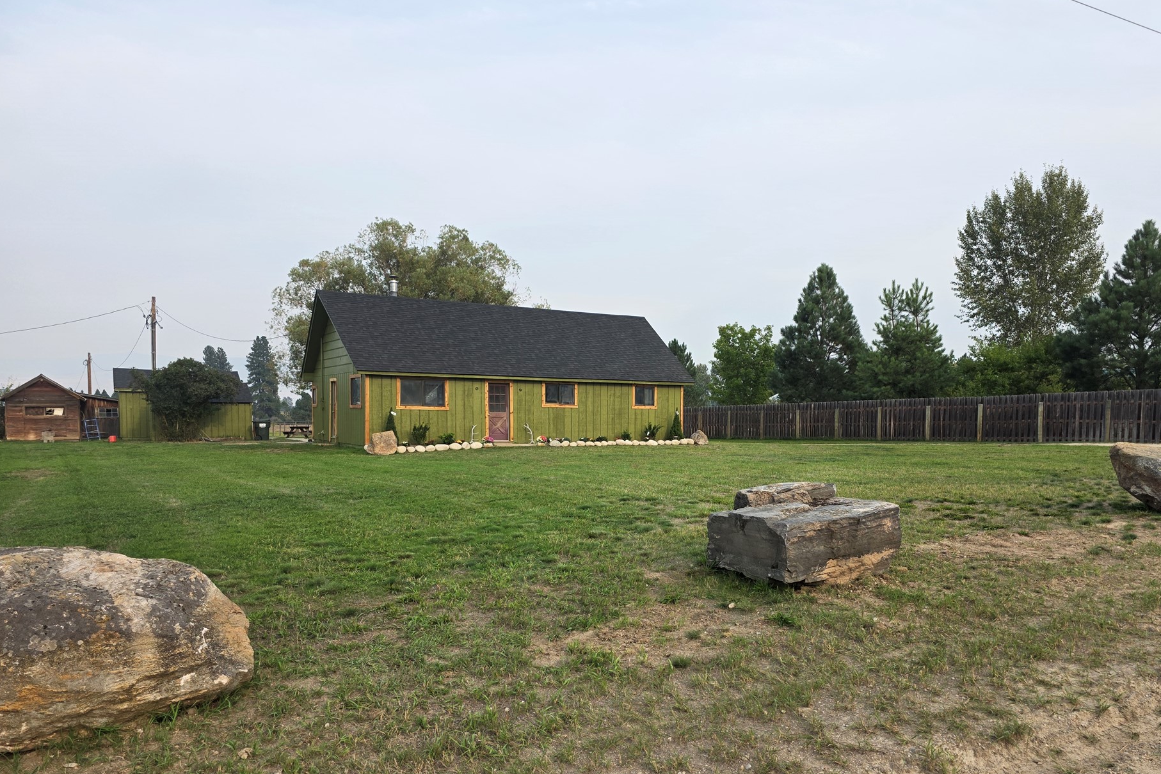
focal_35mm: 27
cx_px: 650
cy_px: 466
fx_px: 871
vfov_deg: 47.7
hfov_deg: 67.1
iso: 80
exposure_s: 1/1884
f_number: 1.7
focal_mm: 6.3
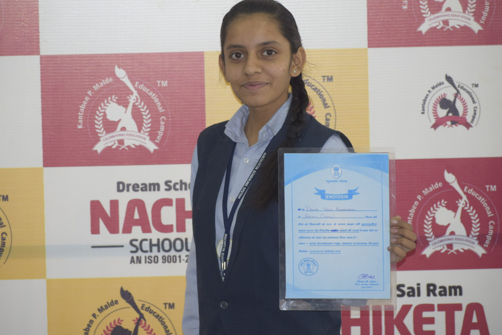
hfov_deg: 9.0
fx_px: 3173
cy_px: 156
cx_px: 233
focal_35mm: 228
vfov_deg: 6.0
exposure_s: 1/100
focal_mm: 135
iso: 800
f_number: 4.8
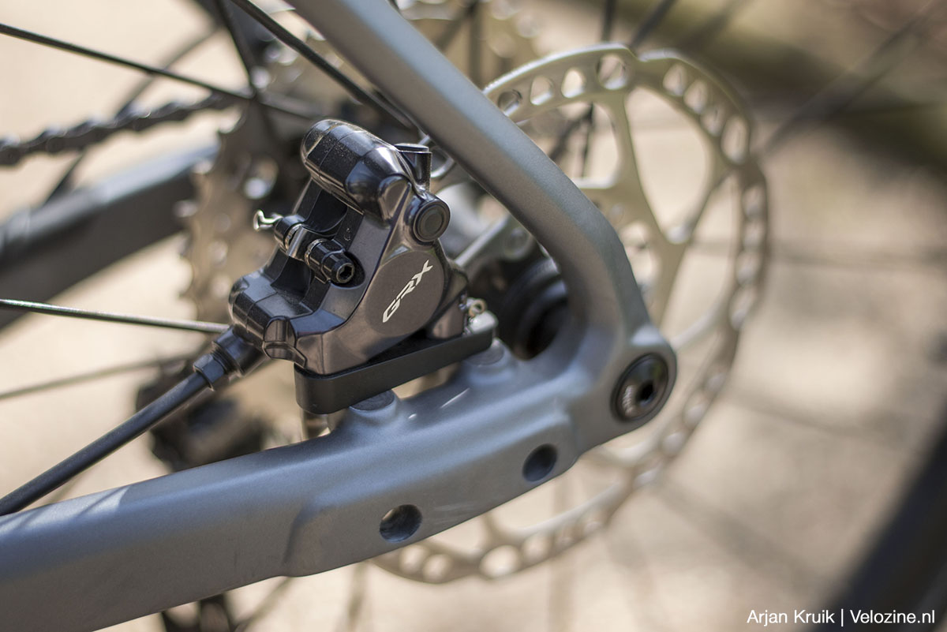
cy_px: 316
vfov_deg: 27.0
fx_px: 1316
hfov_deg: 39.6
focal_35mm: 50
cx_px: 474
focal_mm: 50
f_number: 2
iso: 100
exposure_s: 1/2500
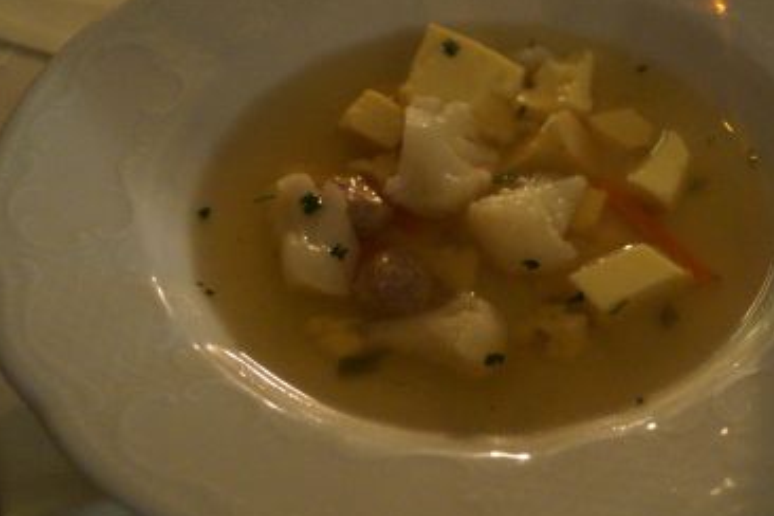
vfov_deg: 27.0
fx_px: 1075
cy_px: 247
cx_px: 510
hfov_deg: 39.2
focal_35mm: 50
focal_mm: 20
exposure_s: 1/10
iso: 3200
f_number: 4
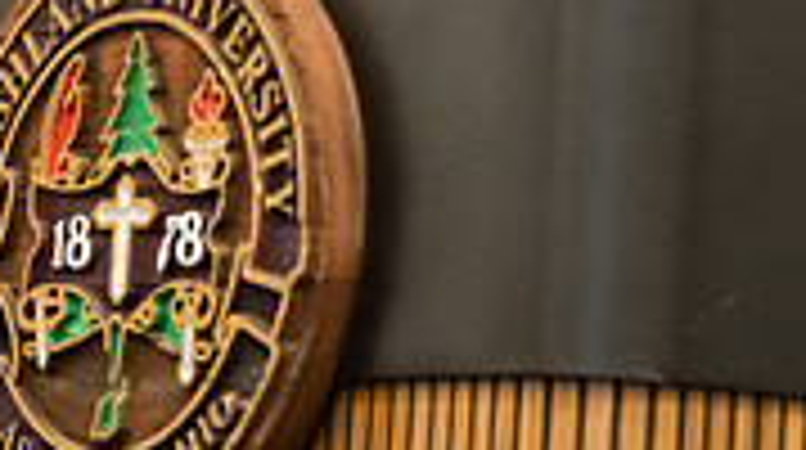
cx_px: 887
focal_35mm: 381
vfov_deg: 3.2
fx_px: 8129
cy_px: -178
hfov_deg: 5.7
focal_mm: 112
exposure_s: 1/200
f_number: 3.2
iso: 3200
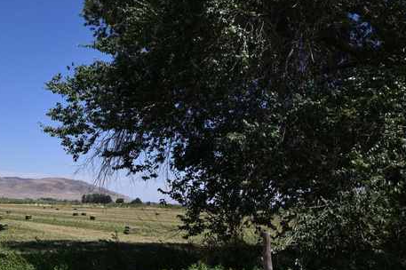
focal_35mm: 42
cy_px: 155
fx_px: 473
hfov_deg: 45.6
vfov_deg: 31.8
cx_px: 129
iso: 100
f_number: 9
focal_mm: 20
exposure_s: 1/320
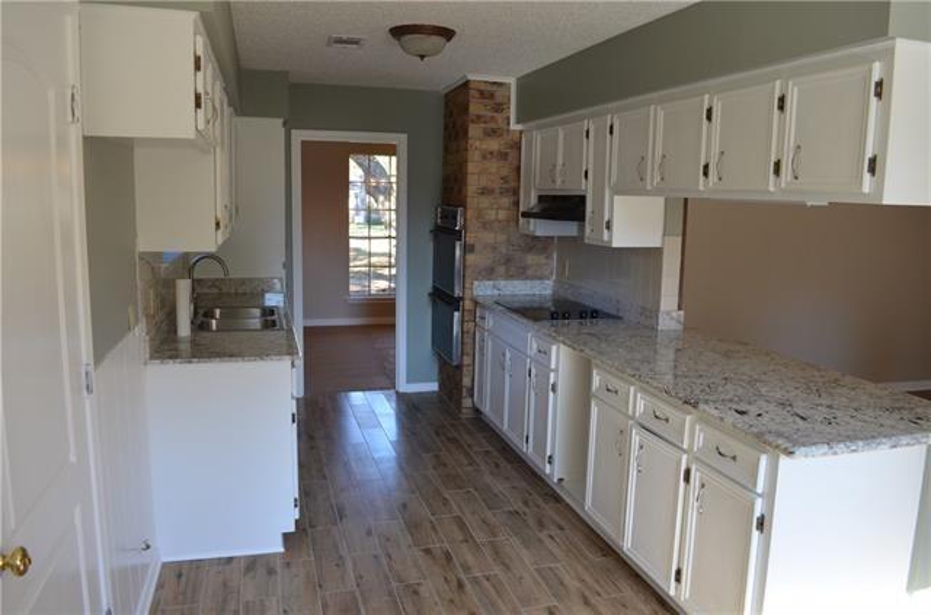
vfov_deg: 47.7
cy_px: 308
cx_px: 466
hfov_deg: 67.5
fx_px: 696
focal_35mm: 27
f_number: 5.6
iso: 400
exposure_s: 1/100
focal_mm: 18
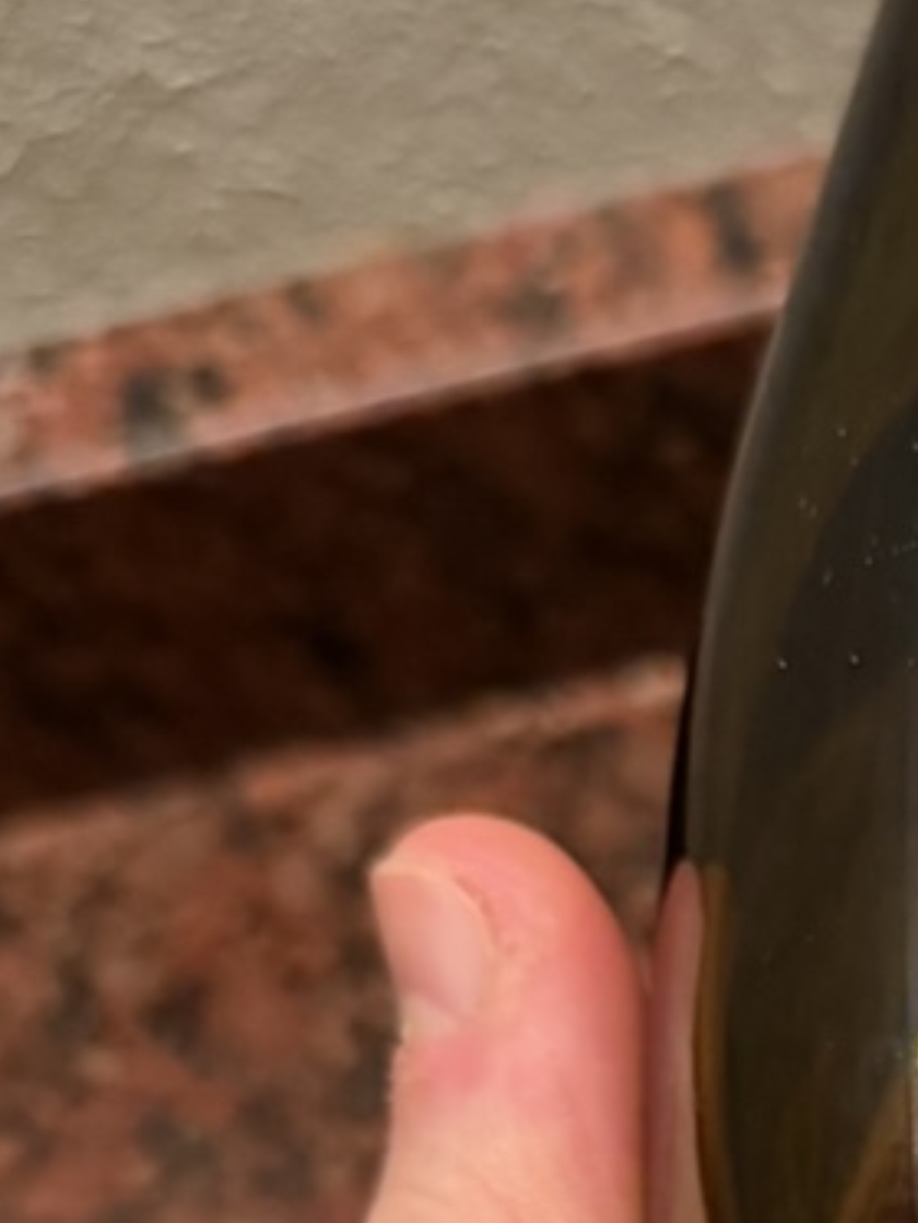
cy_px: 1508
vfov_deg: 20.2
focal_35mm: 90
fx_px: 3181
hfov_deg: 15.2
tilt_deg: -63.8
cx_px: 1364
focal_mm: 6.76
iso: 640
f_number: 1.78
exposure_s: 1/59
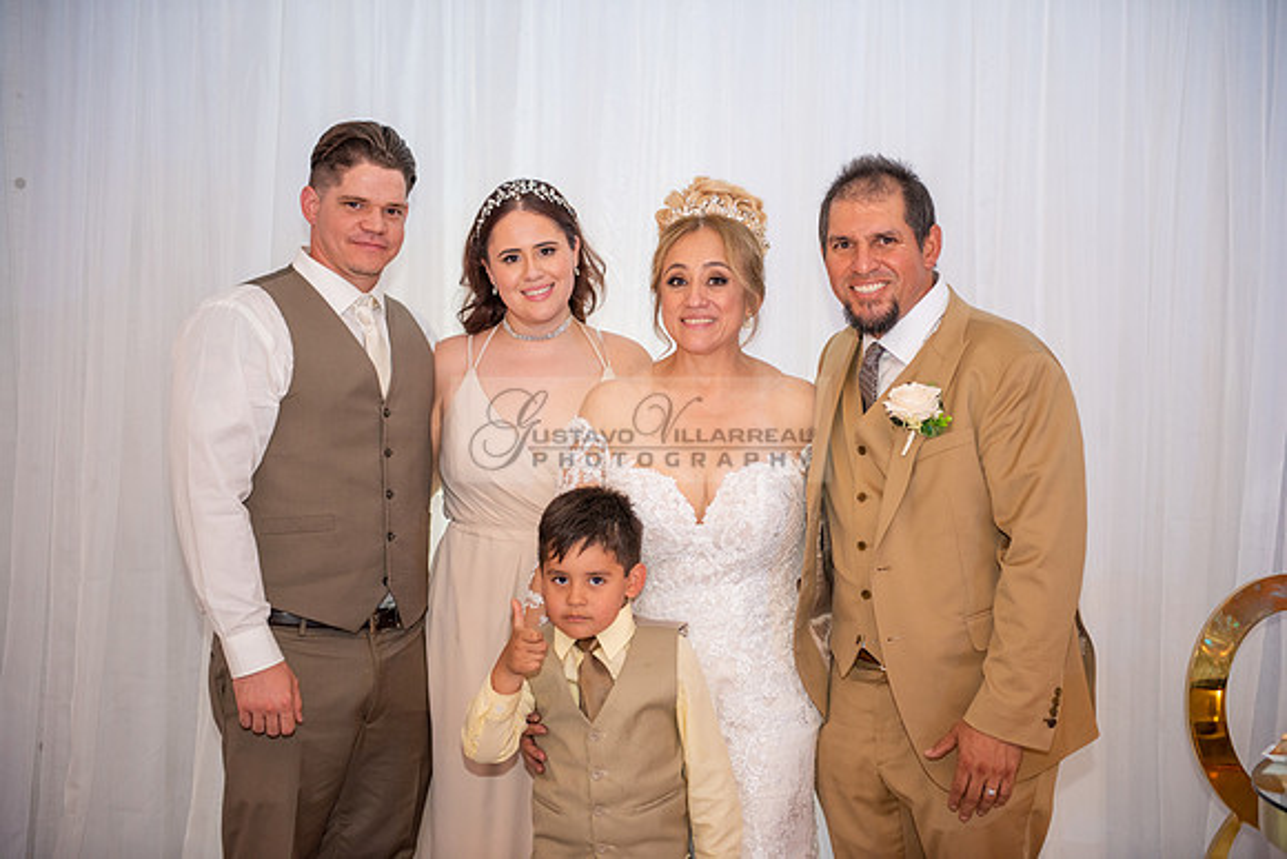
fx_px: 2145
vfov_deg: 22.6
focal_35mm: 60
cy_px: 430
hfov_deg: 33.4
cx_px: 644
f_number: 2.8
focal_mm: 60
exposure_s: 1/80
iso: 640
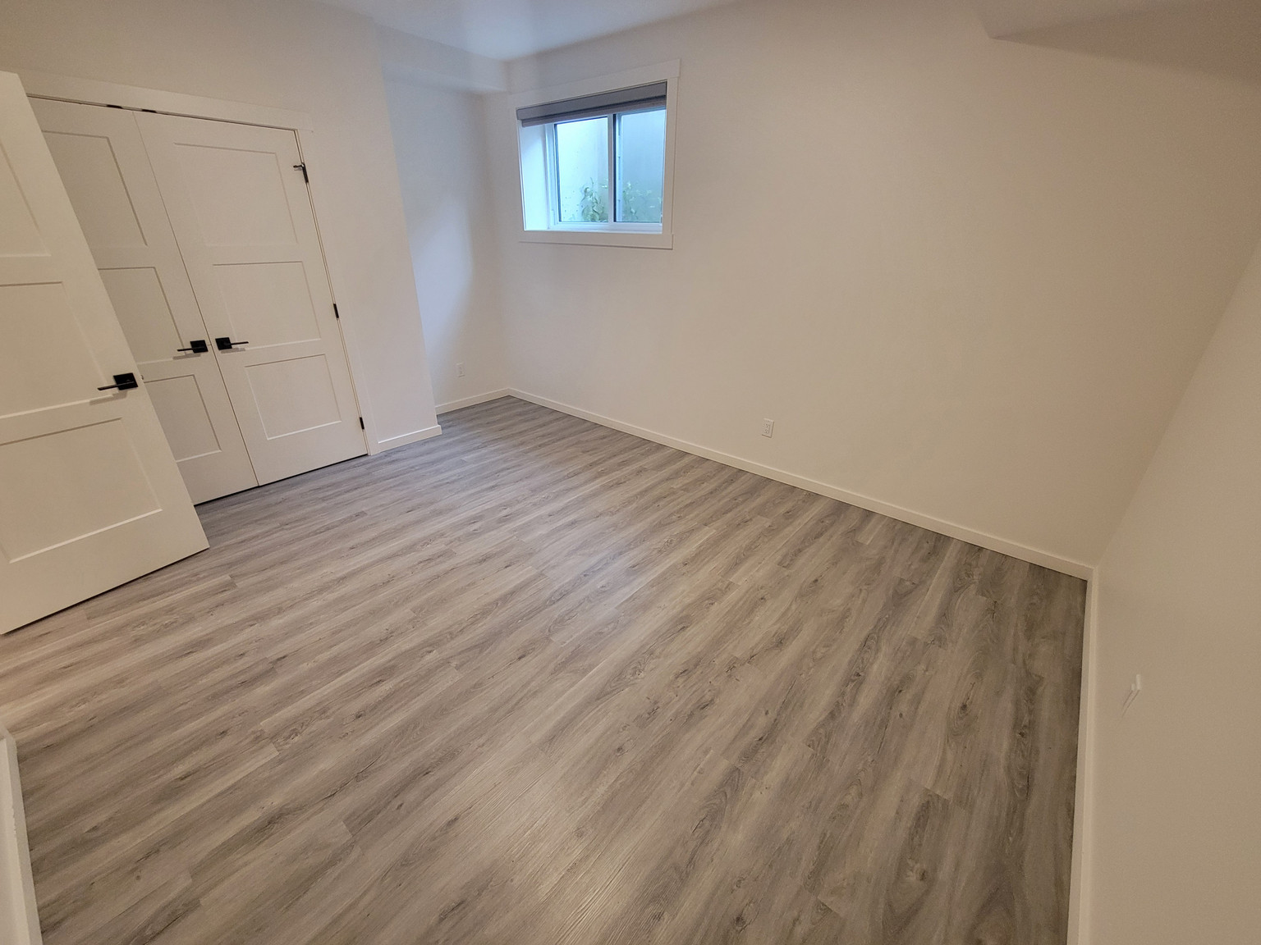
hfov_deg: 106.2
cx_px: 630
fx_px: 474
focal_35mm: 13
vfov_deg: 89.9
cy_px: 472
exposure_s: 1/60
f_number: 2.2
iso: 400
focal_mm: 2.2
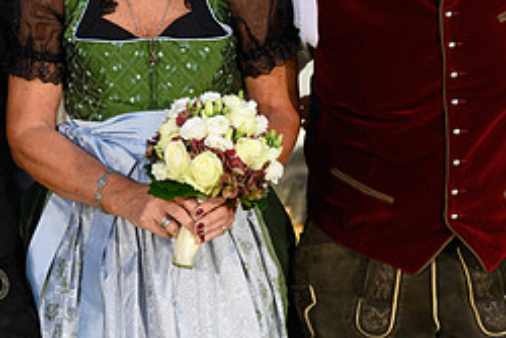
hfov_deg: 15.5
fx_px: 1856
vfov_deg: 10.3
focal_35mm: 132
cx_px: 302
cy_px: -32
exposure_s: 1/1000
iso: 100
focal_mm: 57
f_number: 2.8
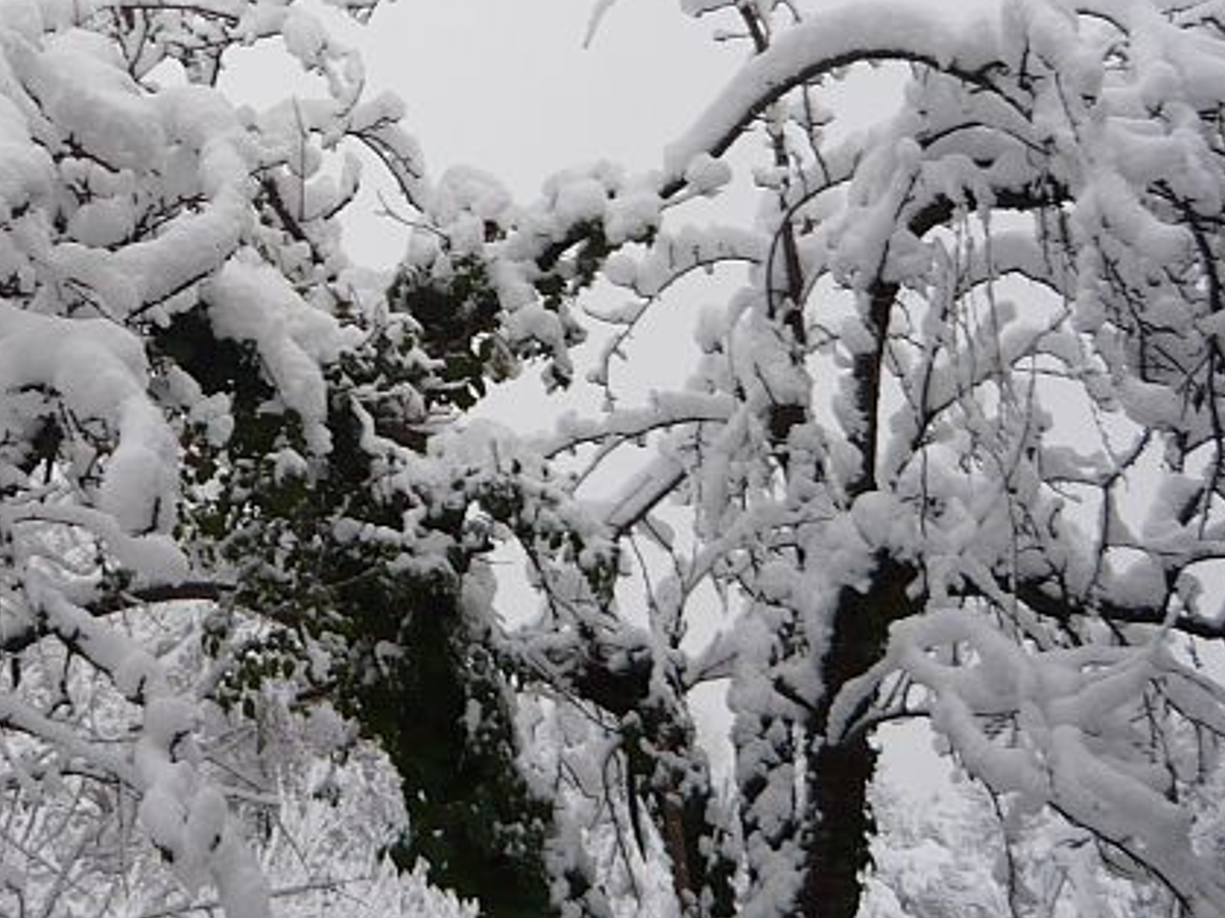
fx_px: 2229
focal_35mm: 63
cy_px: 228
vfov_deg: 23.0
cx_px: 213
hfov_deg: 29.9
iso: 100
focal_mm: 5.5
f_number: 2.8
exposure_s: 1/50
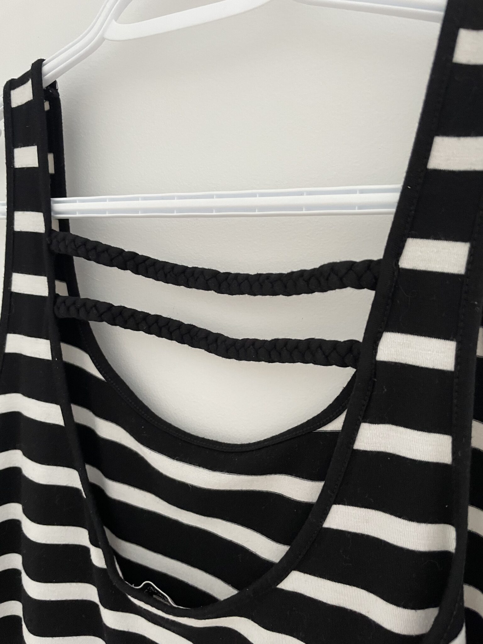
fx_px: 484
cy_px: 322
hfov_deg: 53.1
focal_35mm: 26
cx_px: 242
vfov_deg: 67.3
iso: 320
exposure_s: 1/60
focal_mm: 4.2
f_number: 1.6
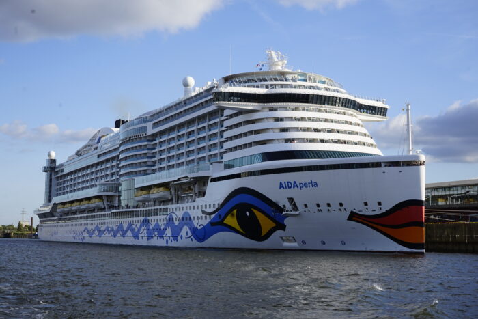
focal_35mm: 53
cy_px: 160
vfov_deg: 25.5
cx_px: 239
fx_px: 704
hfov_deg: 37.5
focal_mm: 53
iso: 100
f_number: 11
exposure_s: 1/125
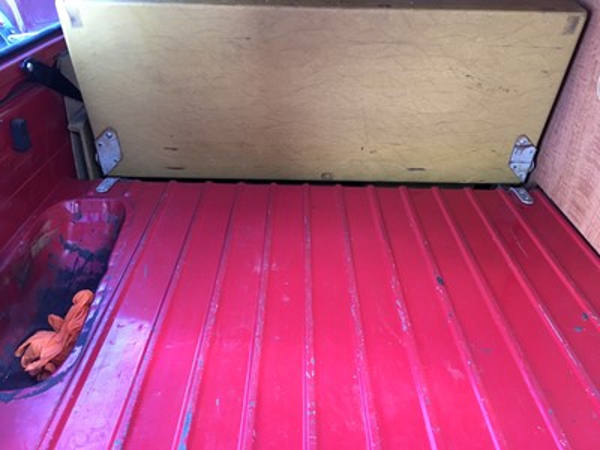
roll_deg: -3.0
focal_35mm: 29
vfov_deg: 48.2
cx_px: 300
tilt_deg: -31.4
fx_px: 503
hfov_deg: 61.7
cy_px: 225
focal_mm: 4.15
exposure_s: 1/33
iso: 32
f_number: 2.2
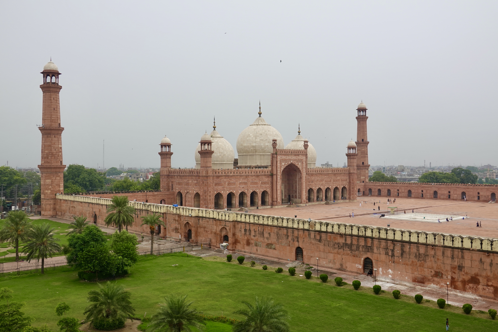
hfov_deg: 51.9
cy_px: 166
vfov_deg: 35.9
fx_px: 512
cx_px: 249
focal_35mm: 37
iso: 100
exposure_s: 1/200
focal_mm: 13.84
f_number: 4.5
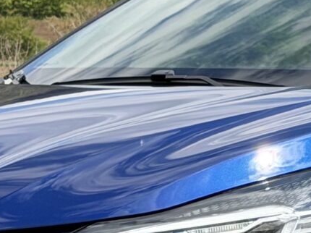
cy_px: 130
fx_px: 2568
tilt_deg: -1.6
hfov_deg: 6.9
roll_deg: +0.2
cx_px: 376
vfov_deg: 5.2
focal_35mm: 286
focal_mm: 6.76
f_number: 1.78
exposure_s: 1/3096
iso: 64
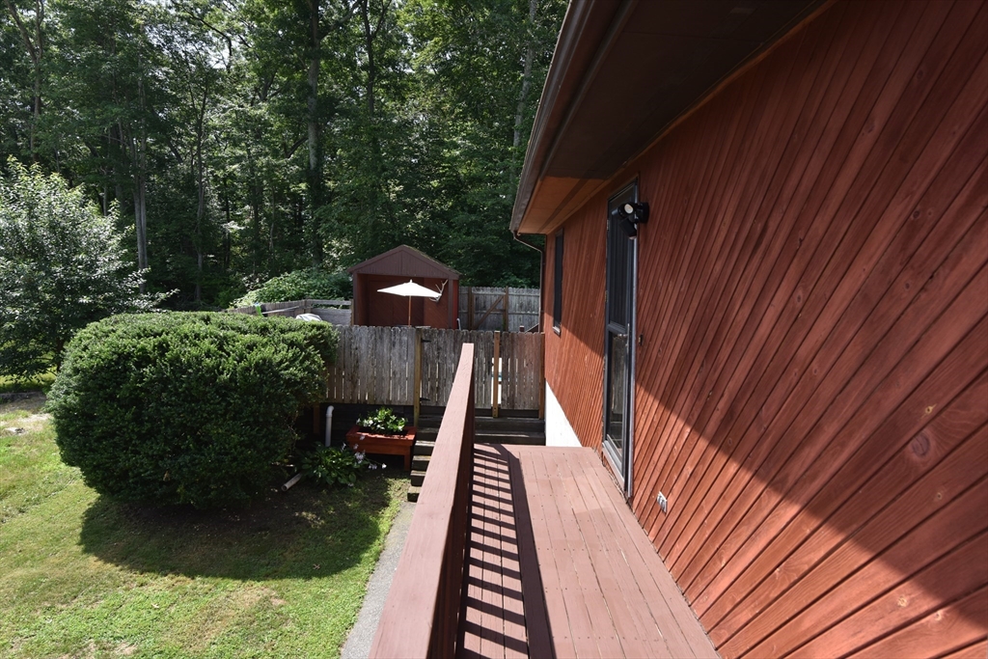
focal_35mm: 21
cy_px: 330
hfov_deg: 81.2
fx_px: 576
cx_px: 494
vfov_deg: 59.5
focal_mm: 21
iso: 400
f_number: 10
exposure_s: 1/400
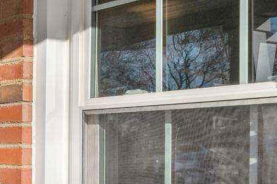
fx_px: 546
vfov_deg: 18.9
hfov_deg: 18.4
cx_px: -282
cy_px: 161
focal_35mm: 71
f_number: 8
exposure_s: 1/400
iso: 200
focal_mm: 14
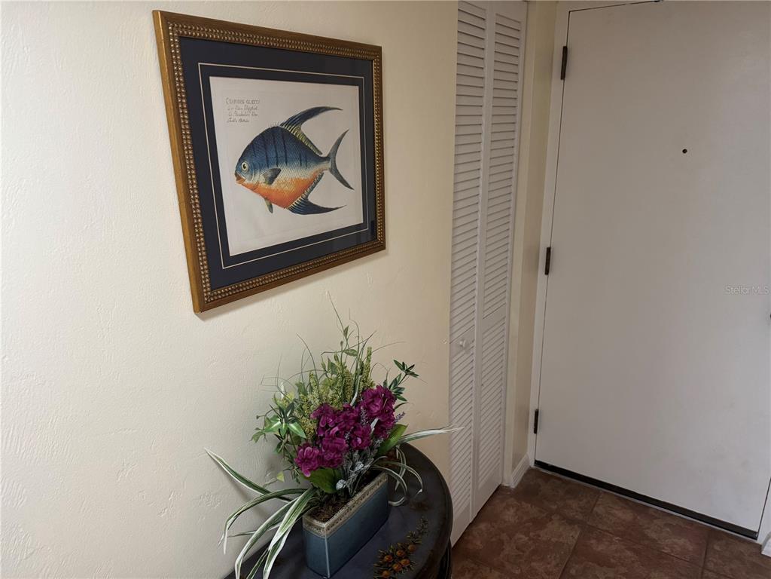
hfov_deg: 71.6
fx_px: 535
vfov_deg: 56.8
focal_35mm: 24
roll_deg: +2.0
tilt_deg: -18.0
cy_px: 290
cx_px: 386
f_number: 1.78
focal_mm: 6.76
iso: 320
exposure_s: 1/60
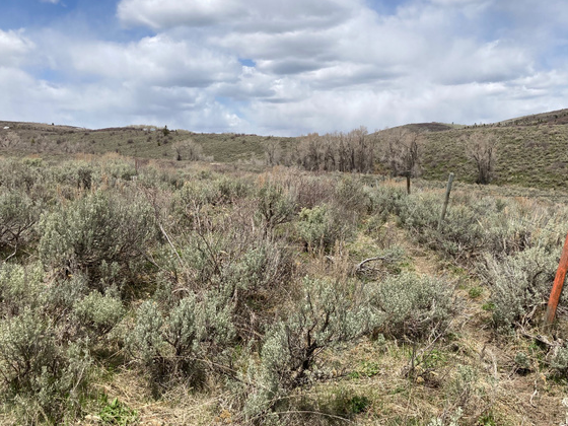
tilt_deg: -4.0
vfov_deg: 44.1
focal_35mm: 32
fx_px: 525
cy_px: 201
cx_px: 296
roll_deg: +1.5
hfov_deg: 56.8
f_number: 1.8
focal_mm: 3.99
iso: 25
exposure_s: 1/3205
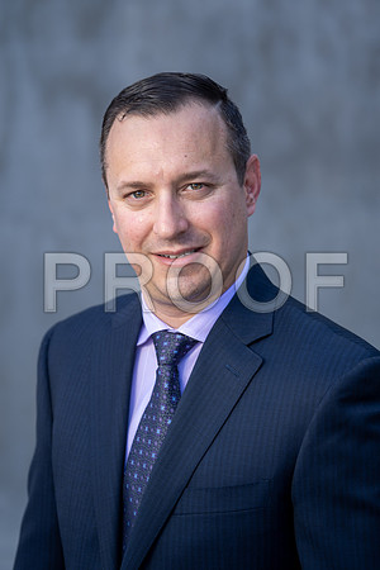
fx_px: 2011
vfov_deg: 16.1
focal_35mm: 127
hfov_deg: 10.8
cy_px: 285
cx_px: 190
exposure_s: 1/125
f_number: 4
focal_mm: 127
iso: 125
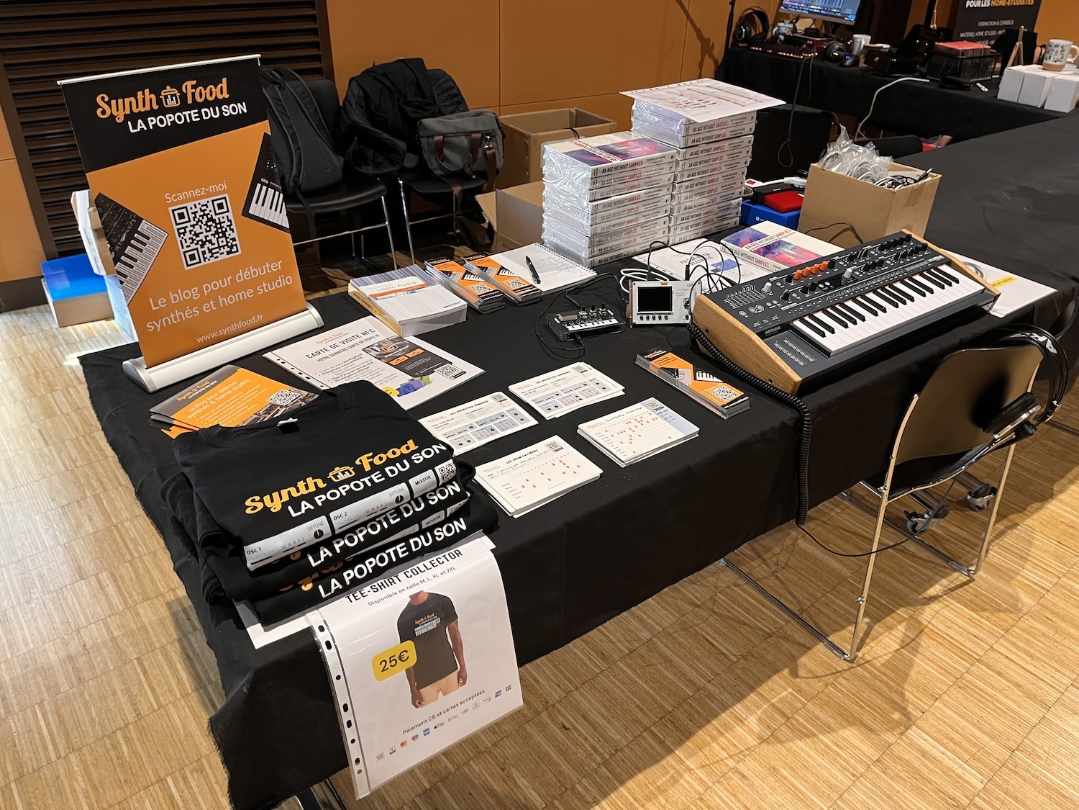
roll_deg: -0.5
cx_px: 540
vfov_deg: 53.1
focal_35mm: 26
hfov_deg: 67.3
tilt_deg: -32.6
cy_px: 405
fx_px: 810
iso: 160
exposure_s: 1/50
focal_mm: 5.1
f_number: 1.6
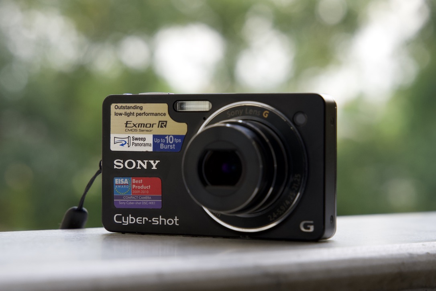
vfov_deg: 13.0
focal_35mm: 105
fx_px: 1272
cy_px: 146
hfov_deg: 19.5
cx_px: 218
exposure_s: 1/200
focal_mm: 70
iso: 1000
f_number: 6.3
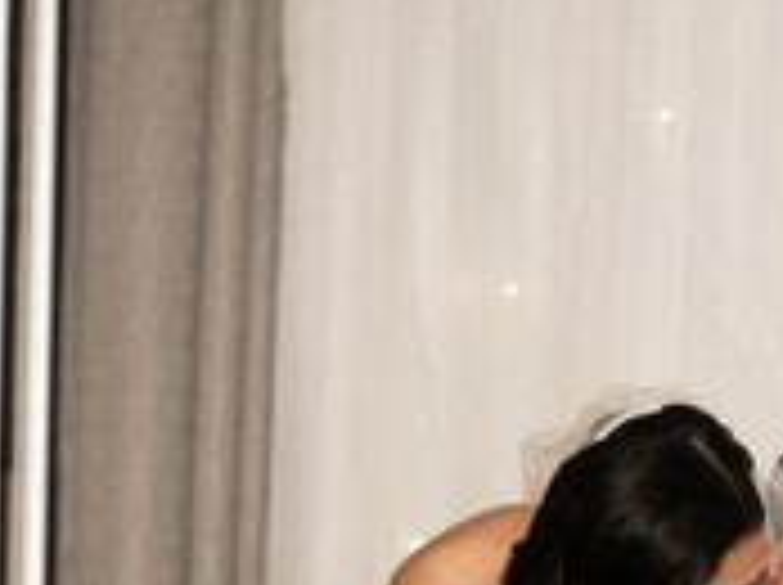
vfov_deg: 3.8
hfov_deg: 5.1
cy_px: 583
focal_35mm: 387
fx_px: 8742
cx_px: 806
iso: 400
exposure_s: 1/200
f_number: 2.8
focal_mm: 175
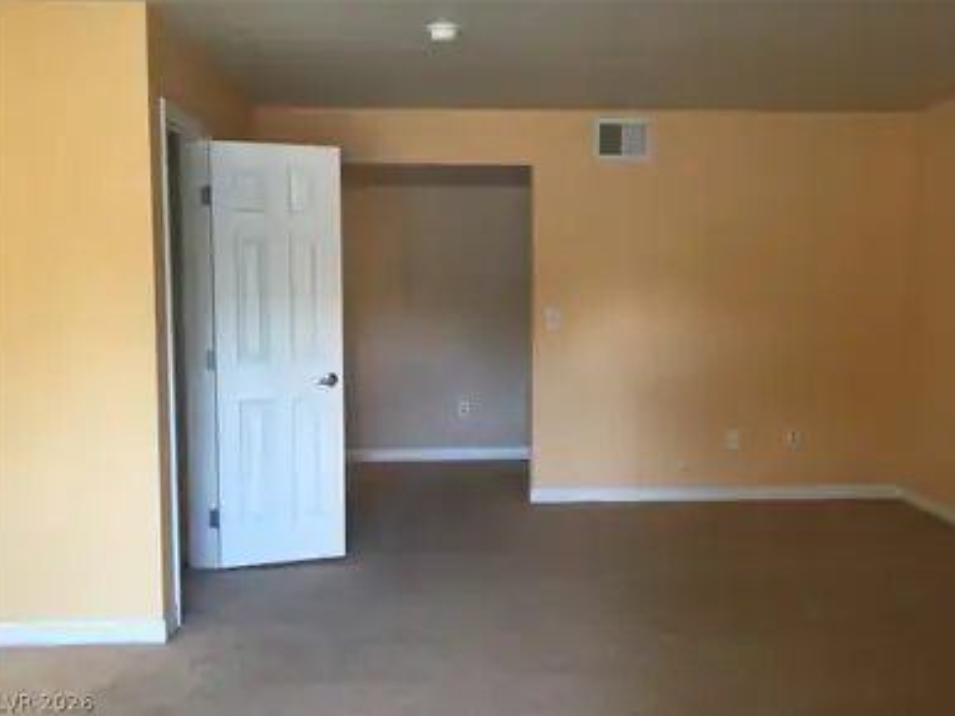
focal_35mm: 30
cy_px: 348
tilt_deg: -4.9
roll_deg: -0.9
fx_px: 827
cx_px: 481
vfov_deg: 46.8
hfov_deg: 60.0
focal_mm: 4.15
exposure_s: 1/30
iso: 50
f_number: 2.2
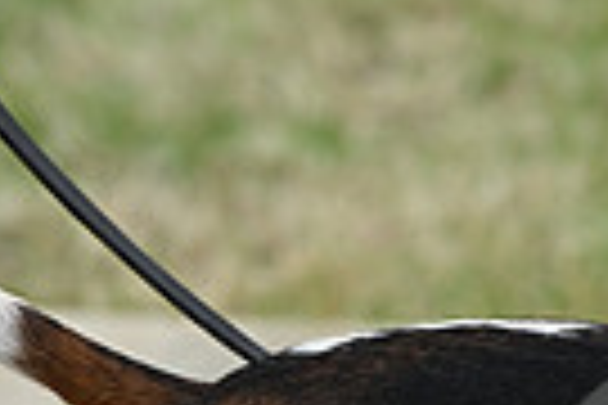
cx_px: 851
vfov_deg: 1.8
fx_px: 13037
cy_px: 677
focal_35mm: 772
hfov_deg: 2.7
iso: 360
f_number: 4.5
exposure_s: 1/1000
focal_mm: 180
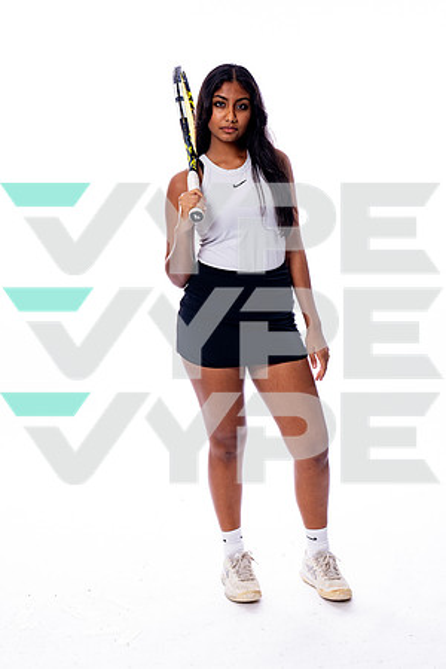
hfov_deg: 22.3
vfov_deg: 32.9
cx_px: 223
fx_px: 1133
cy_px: 334
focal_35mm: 61
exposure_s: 1/250
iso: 400
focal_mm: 61
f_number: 8
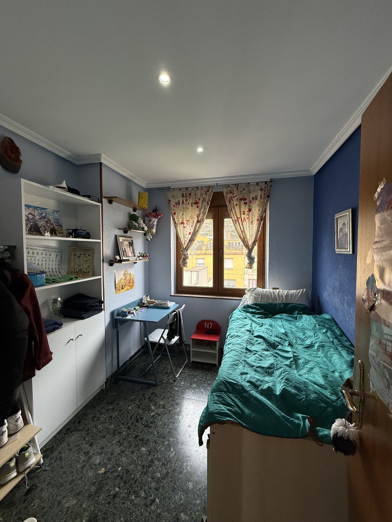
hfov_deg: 85.7
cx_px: 196
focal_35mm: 14
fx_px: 211
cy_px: 261
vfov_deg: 102.1
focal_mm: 2.22
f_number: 2.2
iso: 250
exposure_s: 1/100
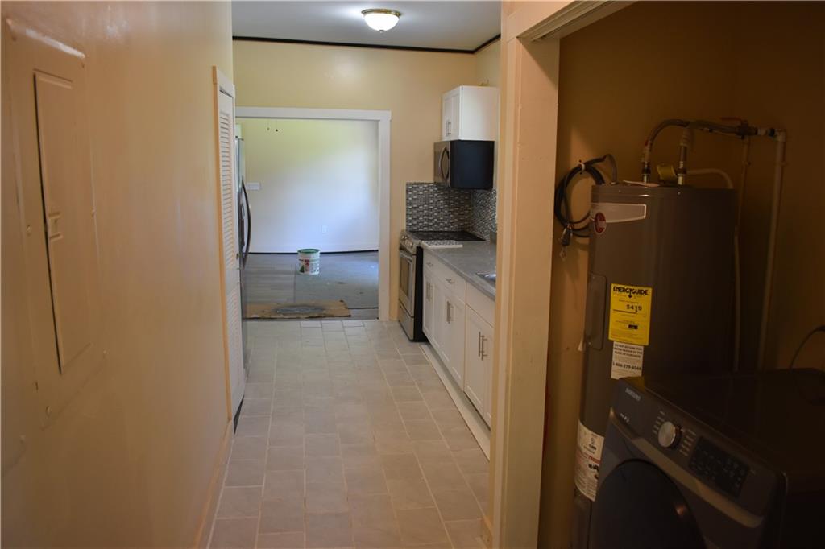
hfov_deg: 67.4
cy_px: 274
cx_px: 412
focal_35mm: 27
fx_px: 619
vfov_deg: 47.9
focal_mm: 18
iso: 720
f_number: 4
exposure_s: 1/60
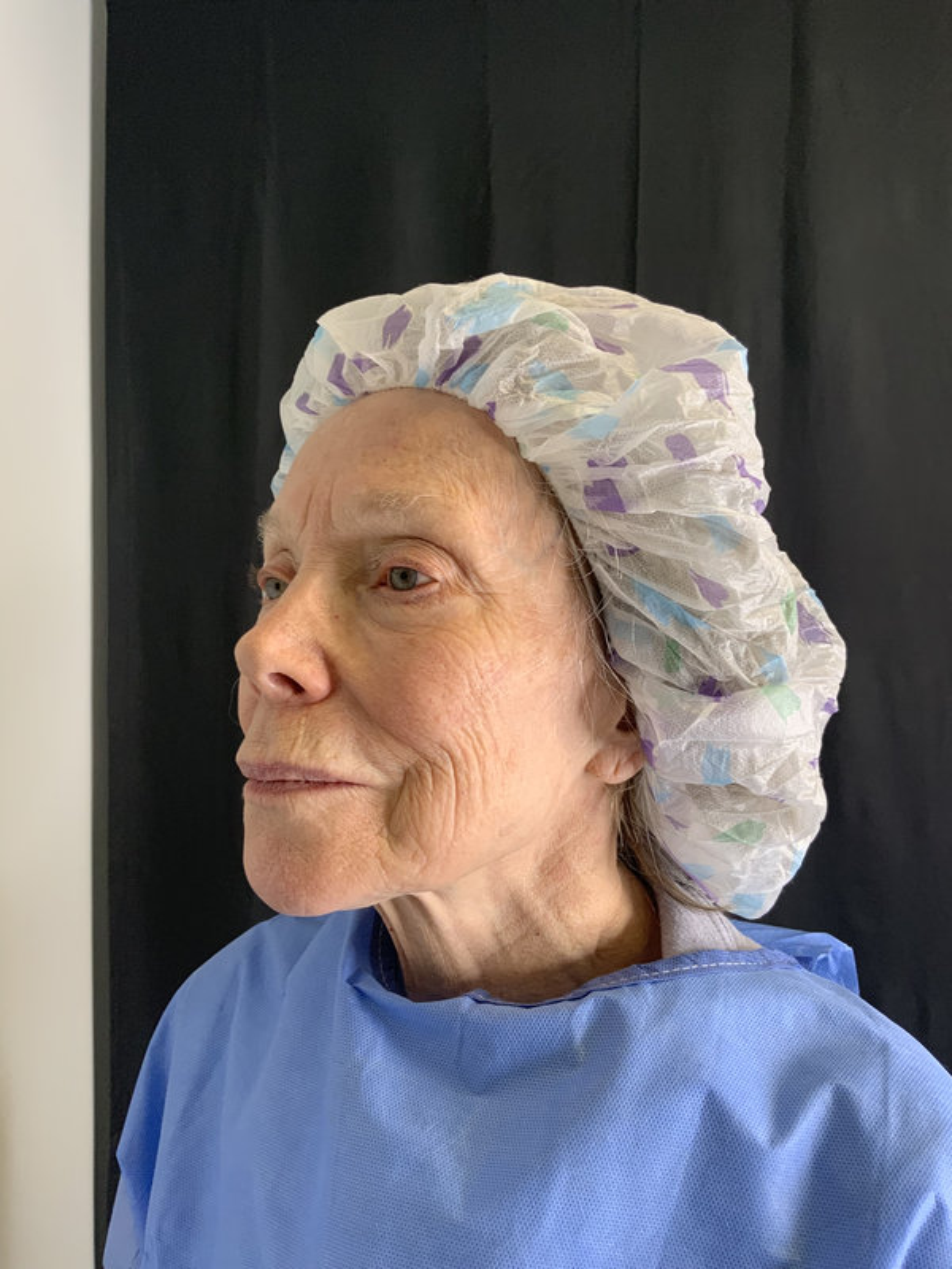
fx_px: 1063
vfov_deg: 61.7
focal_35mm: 29
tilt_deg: -1.3
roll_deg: -0.9
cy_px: 634
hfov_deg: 48.2
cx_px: 476
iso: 40
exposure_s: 1/60
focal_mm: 3
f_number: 1.8
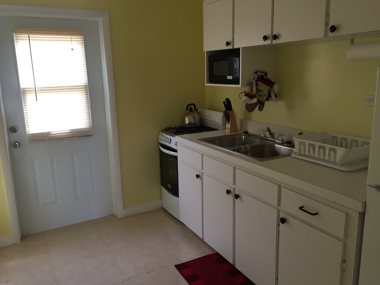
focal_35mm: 29
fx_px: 318
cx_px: 190
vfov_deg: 48.2
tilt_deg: -12.0
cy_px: 142
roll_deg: +0.1
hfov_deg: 61.7
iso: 40
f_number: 2.2
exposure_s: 1/40
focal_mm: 4.15
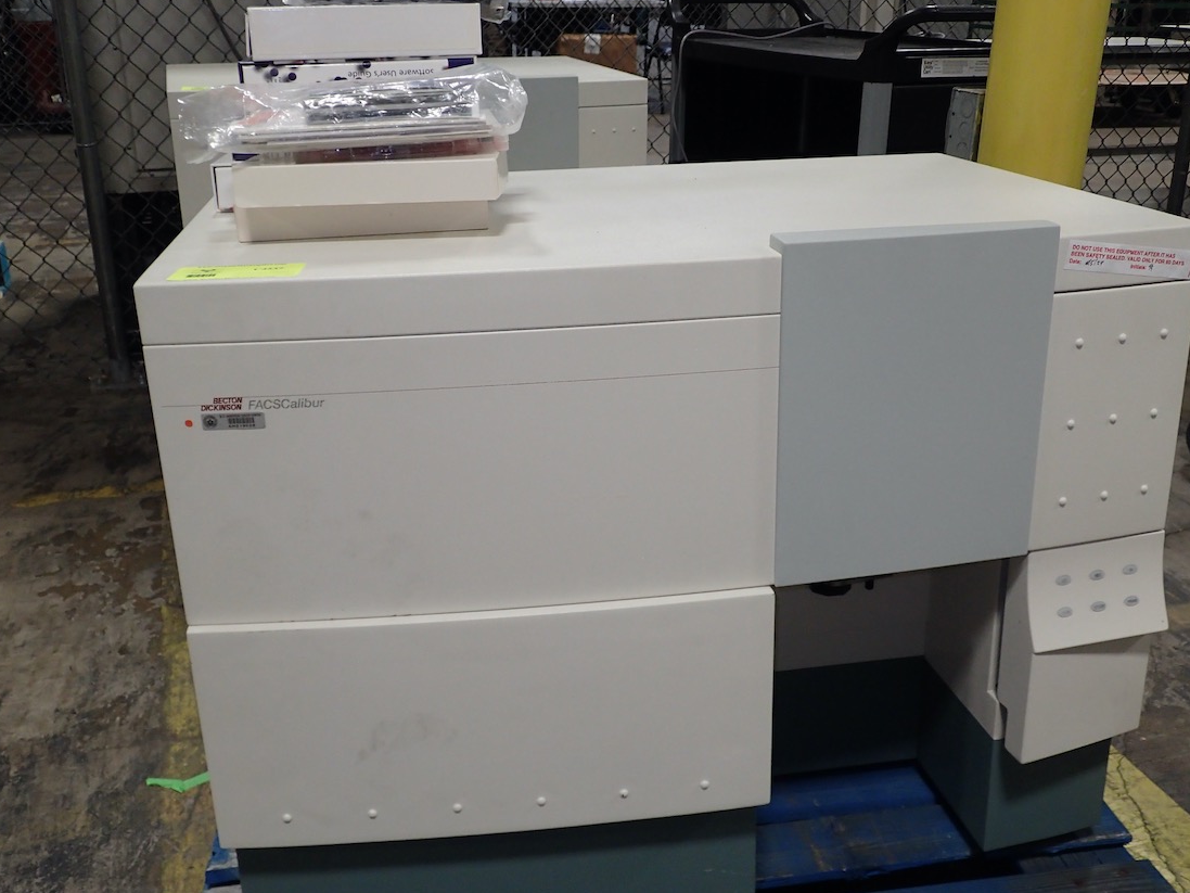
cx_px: 602
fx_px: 1203
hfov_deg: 52.6
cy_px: 472
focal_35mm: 35
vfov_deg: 40.7
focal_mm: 5.5
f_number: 2.3
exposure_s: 1/30
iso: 250
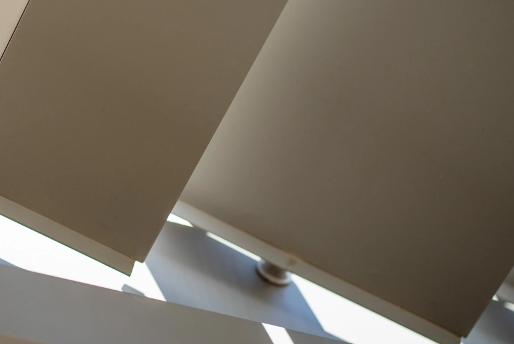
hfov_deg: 12.5
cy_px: 41
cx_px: 32
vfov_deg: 8.4
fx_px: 2328
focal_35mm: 163
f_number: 3.2
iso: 100
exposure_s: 1/400
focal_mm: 85
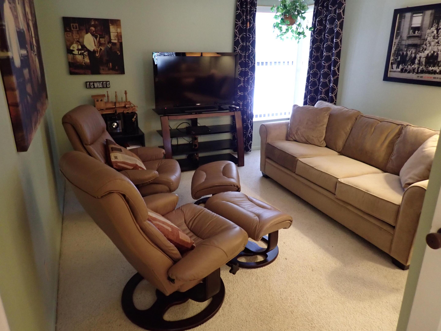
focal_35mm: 25
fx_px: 318
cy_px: 166
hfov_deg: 69.4
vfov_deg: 54.9
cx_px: 220
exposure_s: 1/25
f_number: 2
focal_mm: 4.5
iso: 800
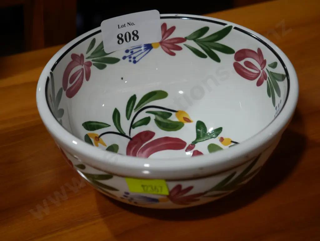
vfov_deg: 21.6
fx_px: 629
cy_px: 120
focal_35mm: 68
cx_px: 160
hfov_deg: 28.5
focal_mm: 34
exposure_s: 1/80
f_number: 5.4
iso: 250
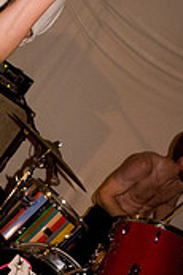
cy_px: 167
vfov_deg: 26.0
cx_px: 18
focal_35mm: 78
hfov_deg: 17.2
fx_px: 596
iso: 1250
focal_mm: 20
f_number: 2.8
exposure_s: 1/50
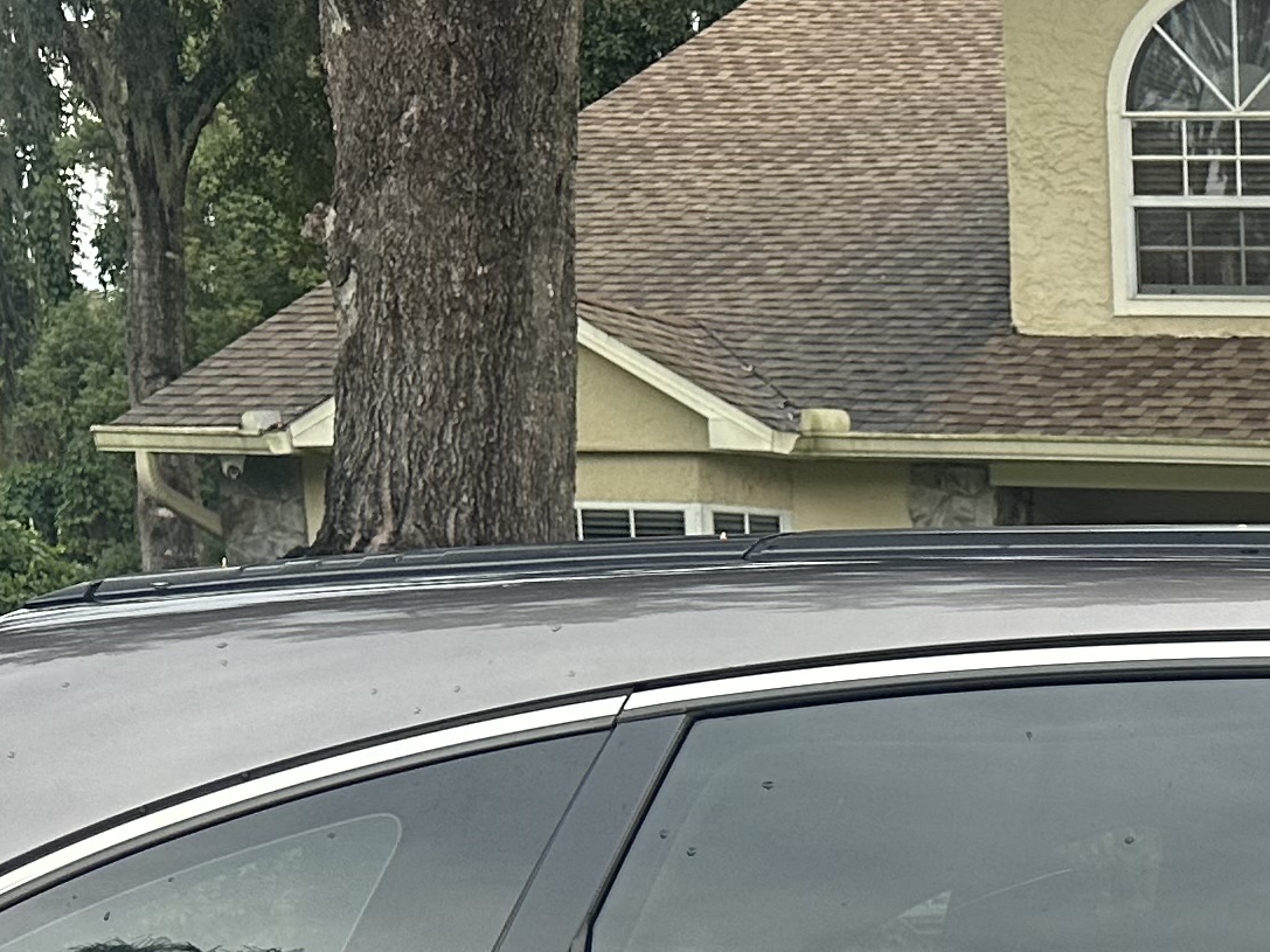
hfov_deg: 19.1
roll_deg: -1.5
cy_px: 1524
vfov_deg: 15.1
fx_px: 3265
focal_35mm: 89
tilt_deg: -12.7
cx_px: 1958
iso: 125
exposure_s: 1/121
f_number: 1.78
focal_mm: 6.86
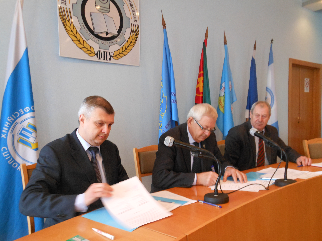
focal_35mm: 29
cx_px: 161
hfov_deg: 61.7
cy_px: 120
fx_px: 270
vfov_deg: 48.2
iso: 400
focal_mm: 5.2
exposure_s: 1/13
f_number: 3.3
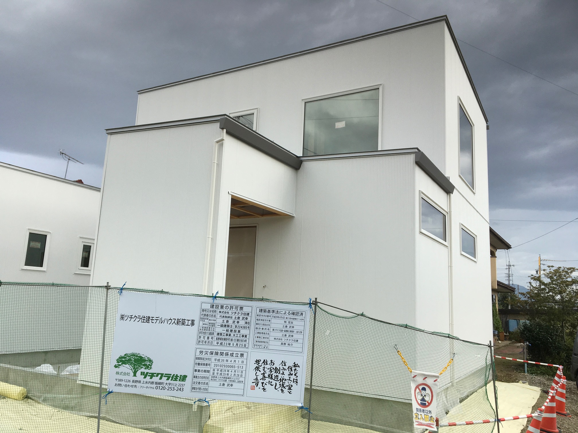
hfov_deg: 61.7
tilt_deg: +10.9
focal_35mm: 29
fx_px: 484
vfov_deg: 48.2
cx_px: 289
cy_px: 216
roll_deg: -2.6
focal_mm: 4.15
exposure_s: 1/641
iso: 25
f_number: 2.2
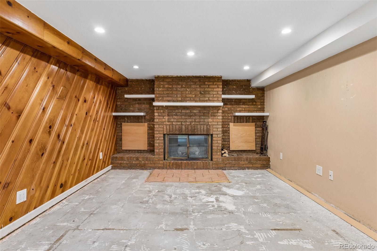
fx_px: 220
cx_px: 188
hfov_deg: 81.2
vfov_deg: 59.5
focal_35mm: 21
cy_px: 126
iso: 400
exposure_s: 1/4
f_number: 8
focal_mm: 21
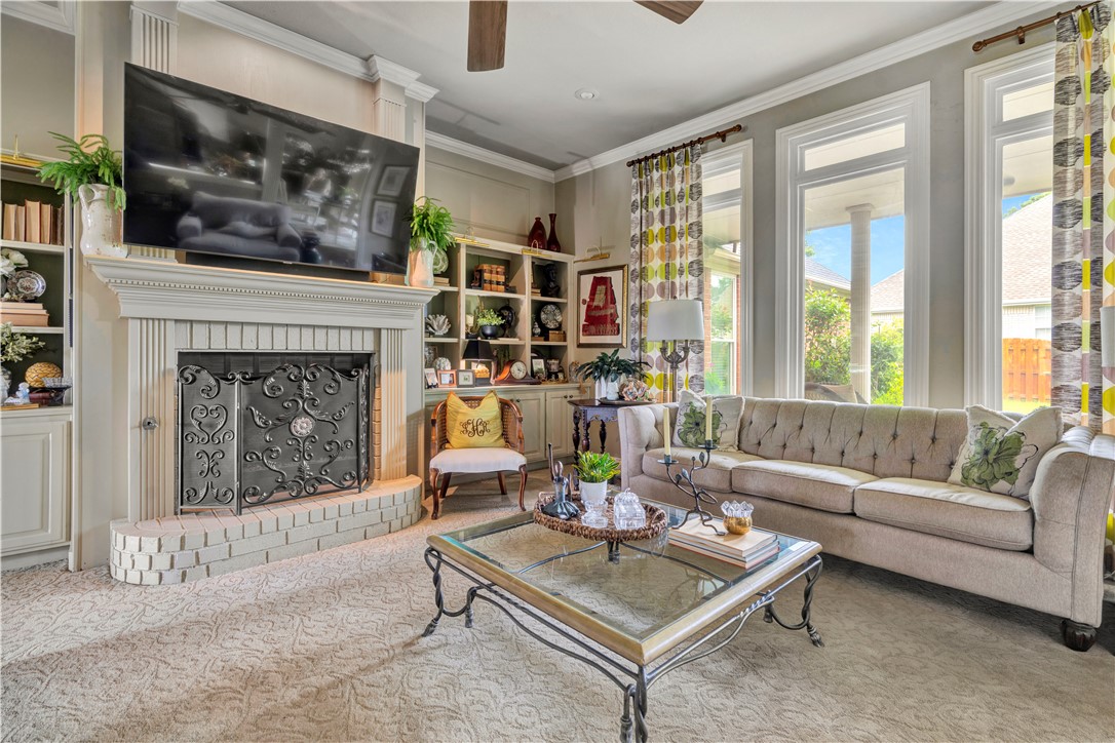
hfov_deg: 96.7
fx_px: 496
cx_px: 558
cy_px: 372
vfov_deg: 73.7
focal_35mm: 16
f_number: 7.1
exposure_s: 1/2.5
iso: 80
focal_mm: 16
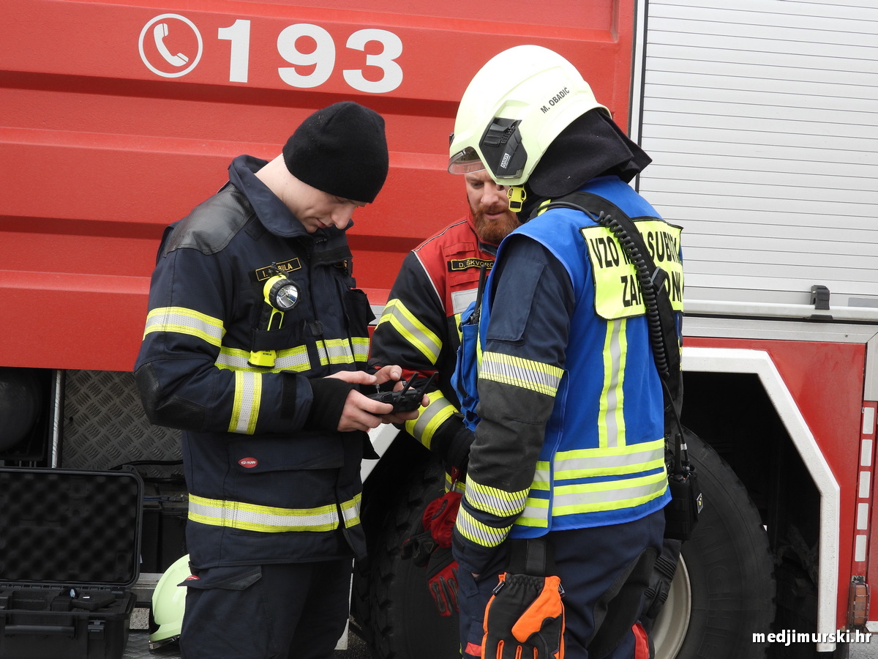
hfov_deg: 27.8
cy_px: 330
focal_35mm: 70
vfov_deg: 21.0
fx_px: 1775
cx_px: 439
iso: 100
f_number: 3.5
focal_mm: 12.6
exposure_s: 1/320
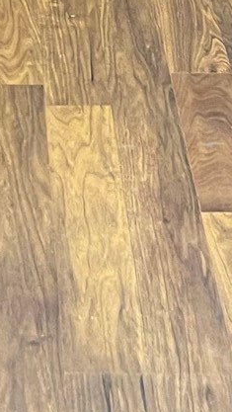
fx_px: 1518
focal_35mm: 139
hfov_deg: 8.7
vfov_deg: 13.0
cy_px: -461
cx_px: -36
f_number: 1.5
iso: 320
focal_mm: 5.7
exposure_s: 1/60
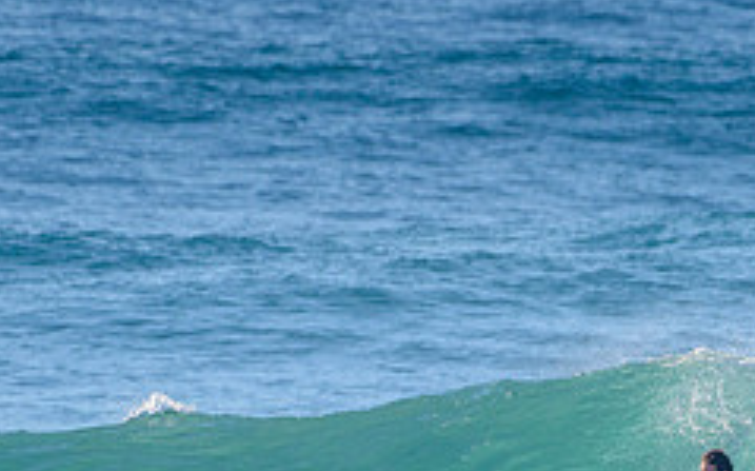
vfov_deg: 0.9
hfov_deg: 1.4
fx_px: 31233
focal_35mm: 1519
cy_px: 602
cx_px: 654
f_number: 5.6
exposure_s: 1/2000
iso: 220
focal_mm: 500
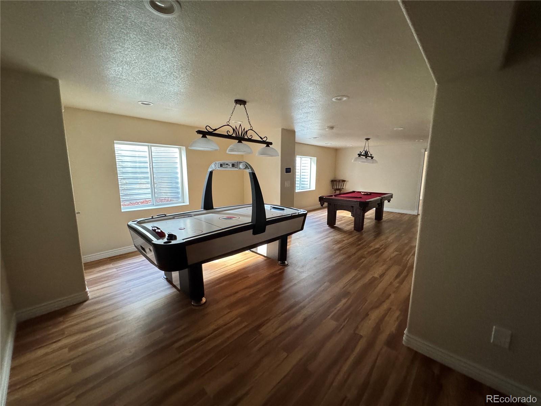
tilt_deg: -9.4
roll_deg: -0.6
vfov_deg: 85.7
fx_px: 219
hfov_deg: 102.1
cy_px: 203
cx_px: 270
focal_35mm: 14
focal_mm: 2.22
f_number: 2.2
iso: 800
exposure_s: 1/60
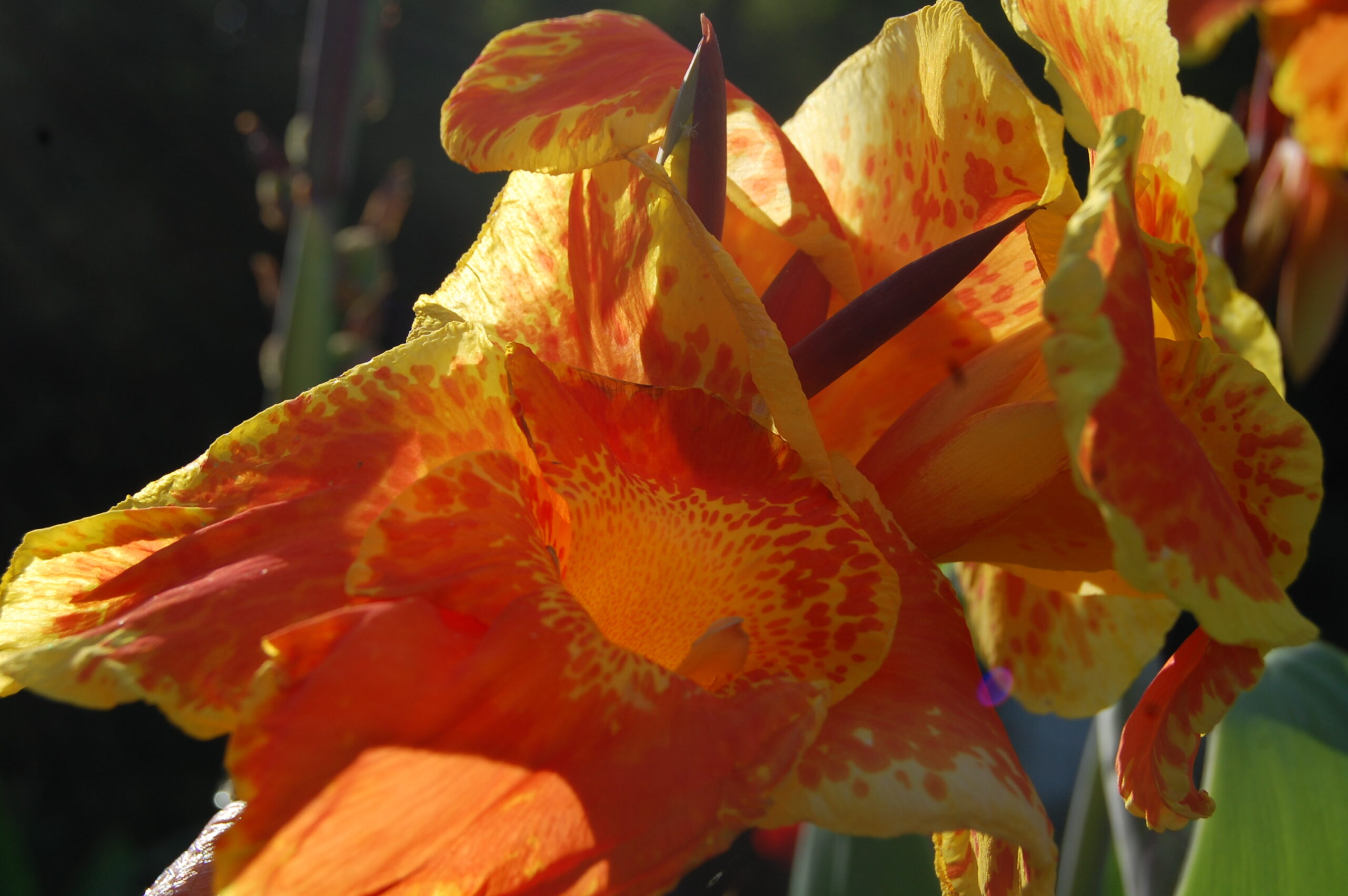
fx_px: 2132
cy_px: 448
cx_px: 674
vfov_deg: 23.7
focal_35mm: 57
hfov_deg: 35.1
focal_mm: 38
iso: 200
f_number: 9
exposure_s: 1/320
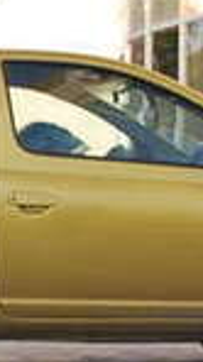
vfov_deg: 10.2
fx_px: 2014
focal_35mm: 210
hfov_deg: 5.2
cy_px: 291
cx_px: -592
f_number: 5.6
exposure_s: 1/125
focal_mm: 30
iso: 125
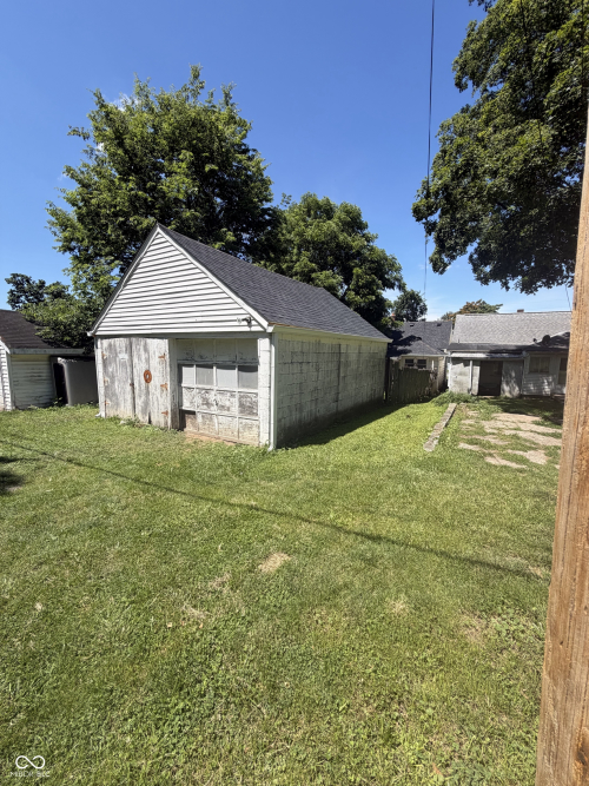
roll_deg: -0.5
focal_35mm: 14
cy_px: 393
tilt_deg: -7.9
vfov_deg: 102.1
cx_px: 294
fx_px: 318
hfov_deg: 85.7
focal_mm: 2.22
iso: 32
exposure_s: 1/770
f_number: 2.2
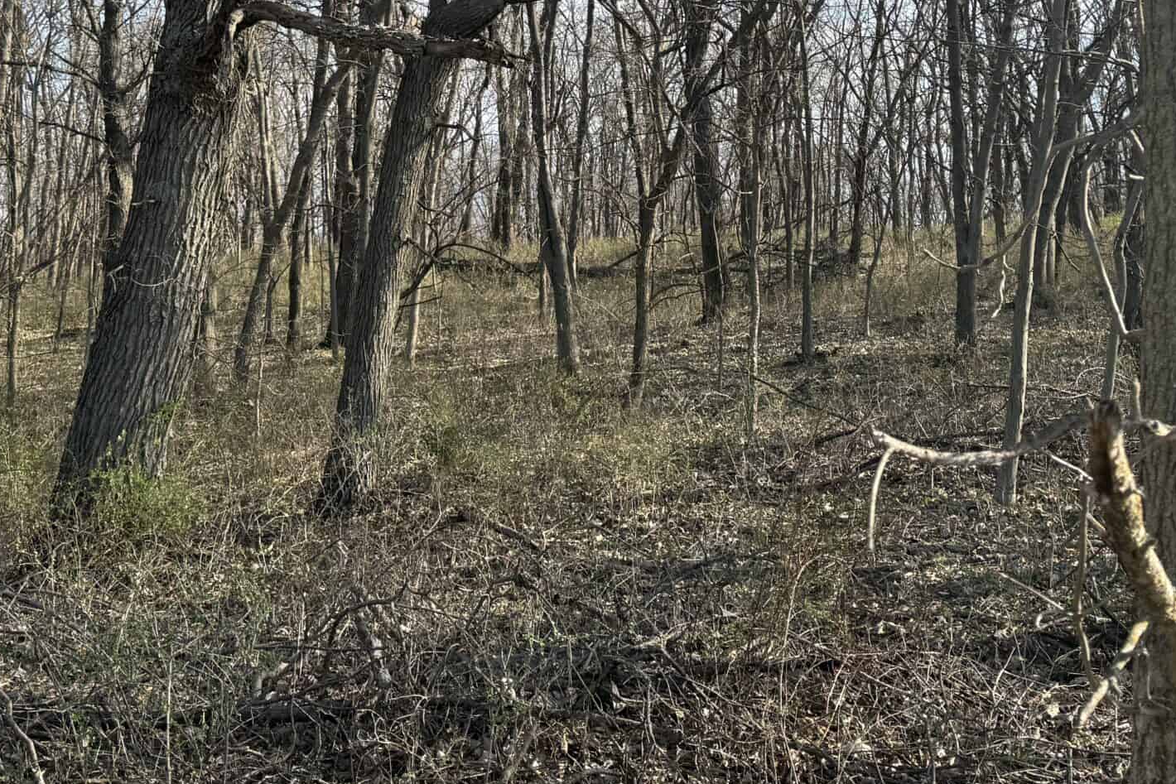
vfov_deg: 28.9
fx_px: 1470
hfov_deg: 43.6
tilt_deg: +5.9
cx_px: 537
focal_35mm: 45
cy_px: 104
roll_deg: -2.5
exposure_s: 1/1292
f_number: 1.78
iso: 80
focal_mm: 6.76
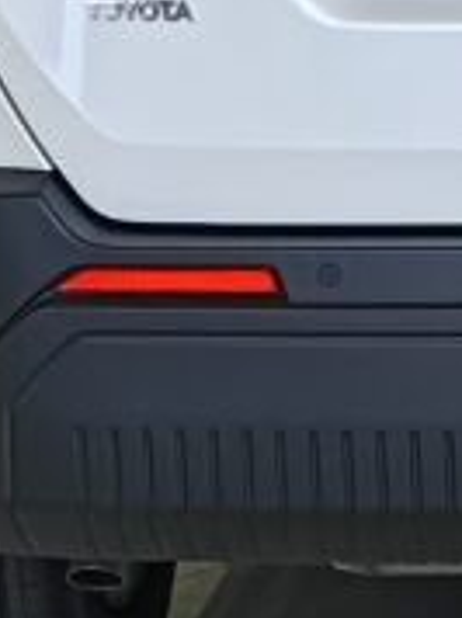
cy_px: -458
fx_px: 4834
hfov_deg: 5.4
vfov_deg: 7.1
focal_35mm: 271
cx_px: 844
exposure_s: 1/120
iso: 100
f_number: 2
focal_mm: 7.08
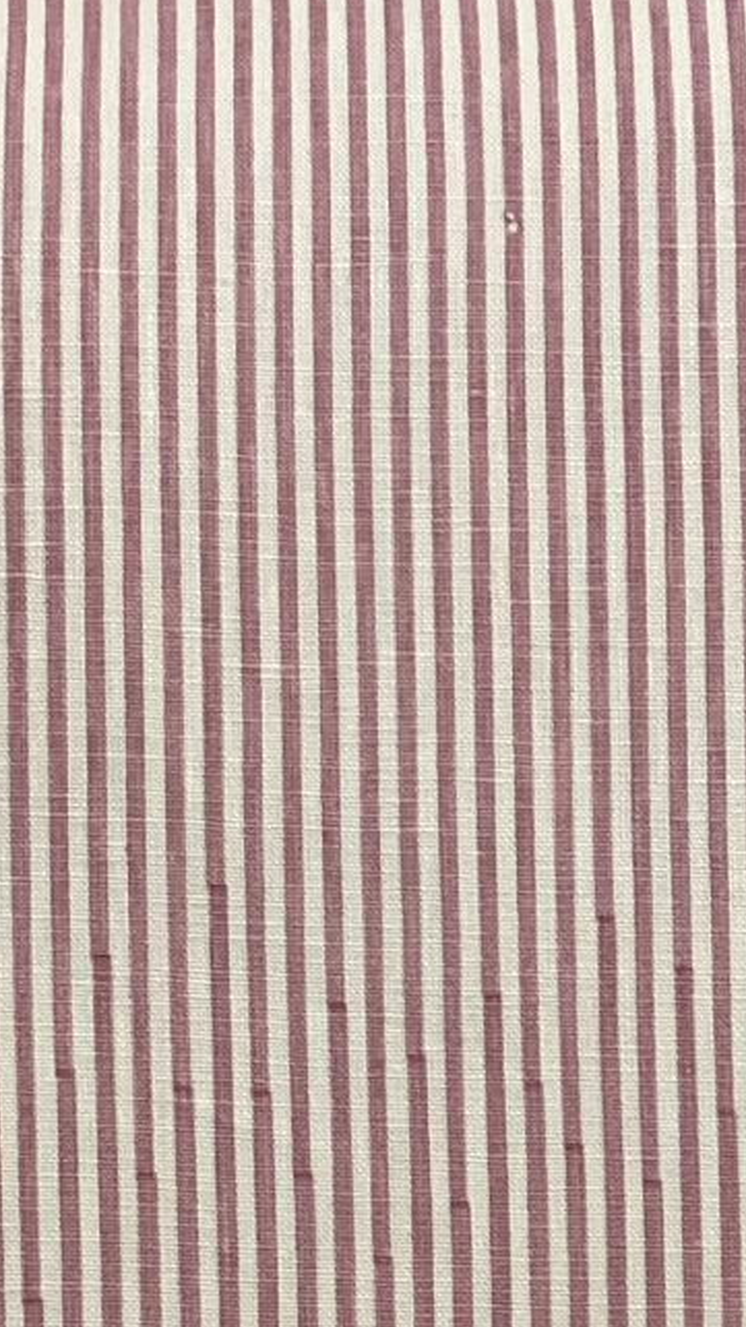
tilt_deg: -17.2
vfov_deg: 9.5
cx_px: 105
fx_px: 7950
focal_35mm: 226
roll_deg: +0.4
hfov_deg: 5.4
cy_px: 1112
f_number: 2
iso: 20
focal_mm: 6
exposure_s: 1/265
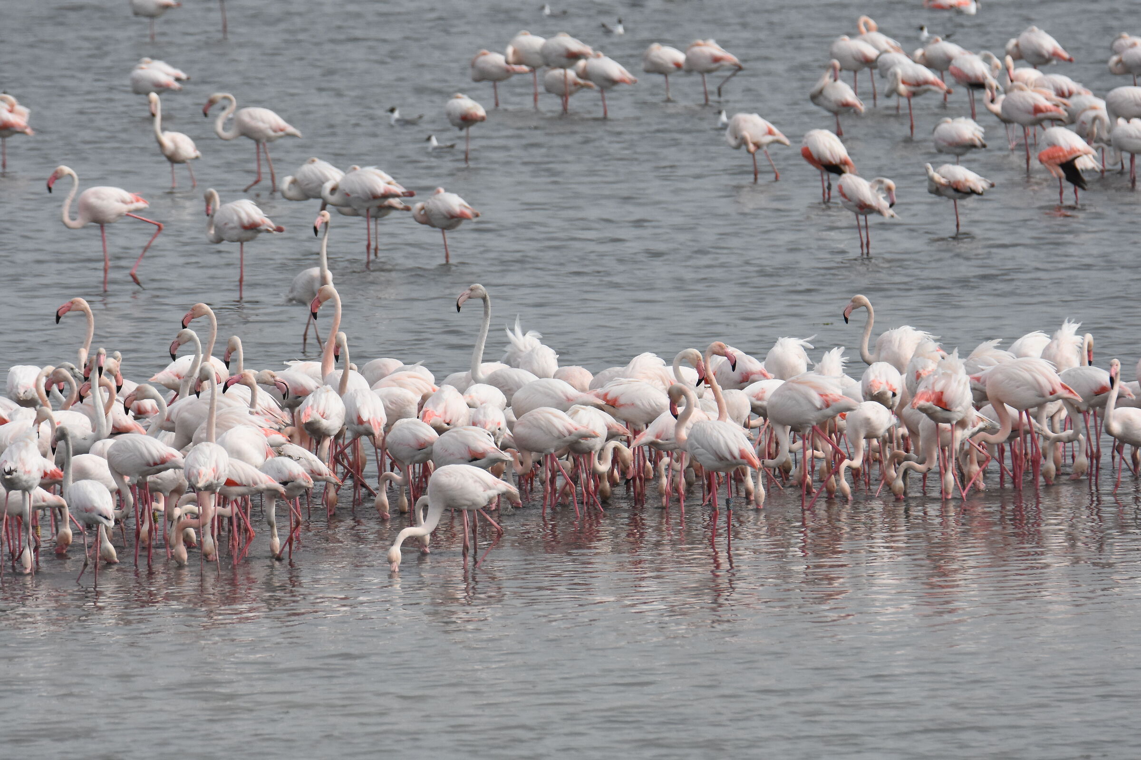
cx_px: 570
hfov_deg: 3.0
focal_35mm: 690
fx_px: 21867
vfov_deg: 2.0
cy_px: 380
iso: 1250
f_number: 9
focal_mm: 460
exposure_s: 1/5000
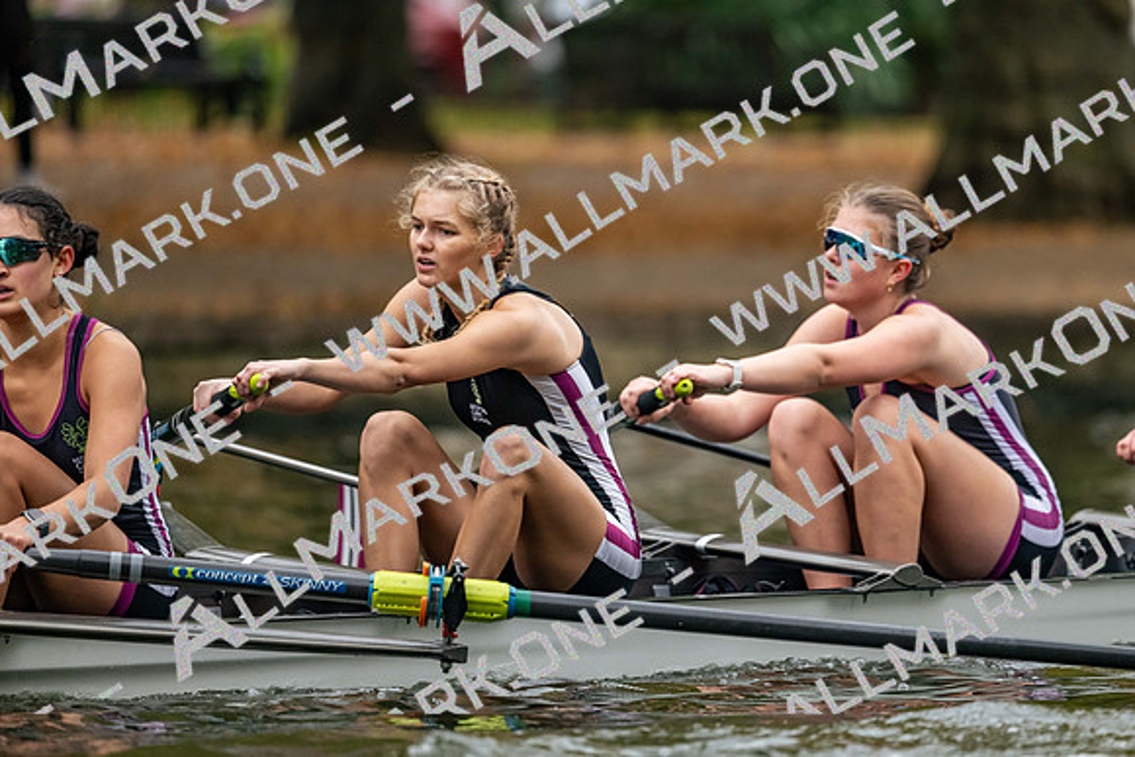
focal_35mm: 400
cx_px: 568
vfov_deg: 3.4
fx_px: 12613
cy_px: 378
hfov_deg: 5.2
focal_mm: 400
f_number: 4.5
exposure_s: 1/2500
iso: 2200
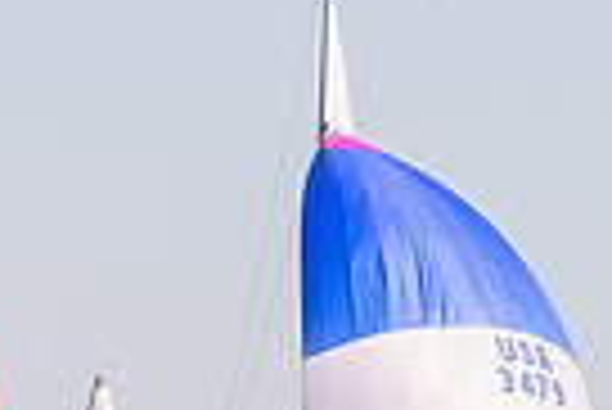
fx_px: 13750
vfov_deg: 1.7
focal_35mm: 808
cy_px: 484
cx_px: 320
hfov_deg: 2.5
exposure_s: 1/1250
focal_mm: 189
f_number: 8
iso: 250
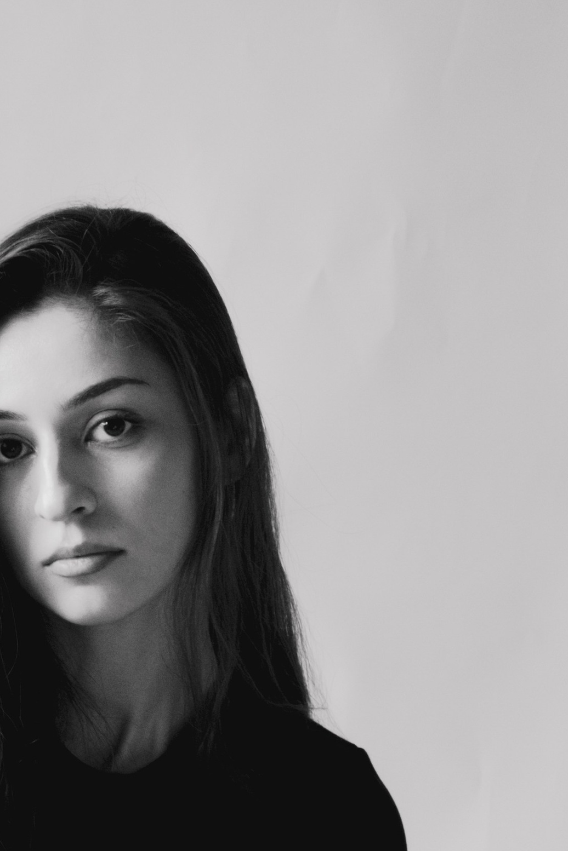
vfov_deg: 15.3
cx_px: -43
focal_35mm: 131
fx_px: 3100
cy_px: 900
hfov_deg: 10.4
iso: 1600
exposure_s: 1/100
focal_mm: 35
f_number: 2
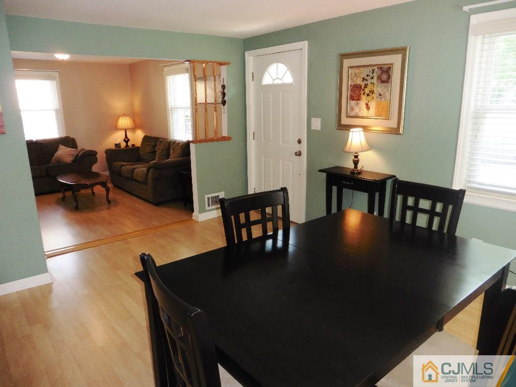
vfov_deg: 56.8
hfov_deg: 71.6
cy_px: 194
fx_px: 358
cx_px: 258
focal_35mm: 24
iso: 100
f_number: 3.3
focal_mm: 4.3
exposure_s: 1/30
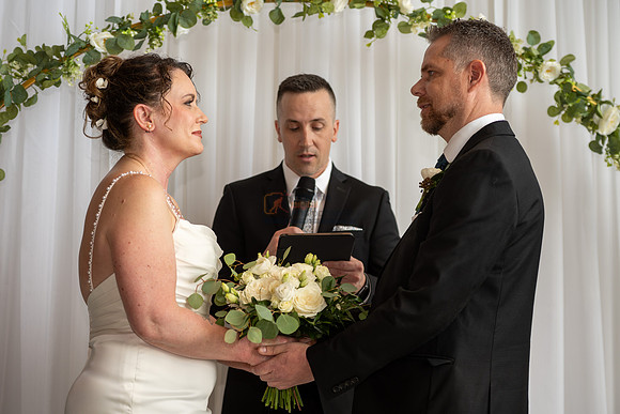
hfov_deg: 28.8
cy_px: 207
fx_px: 1206
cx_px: 310
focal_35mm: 70
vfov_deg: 19.5
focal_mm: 70
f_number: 3.2
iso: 125
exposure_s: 1/160
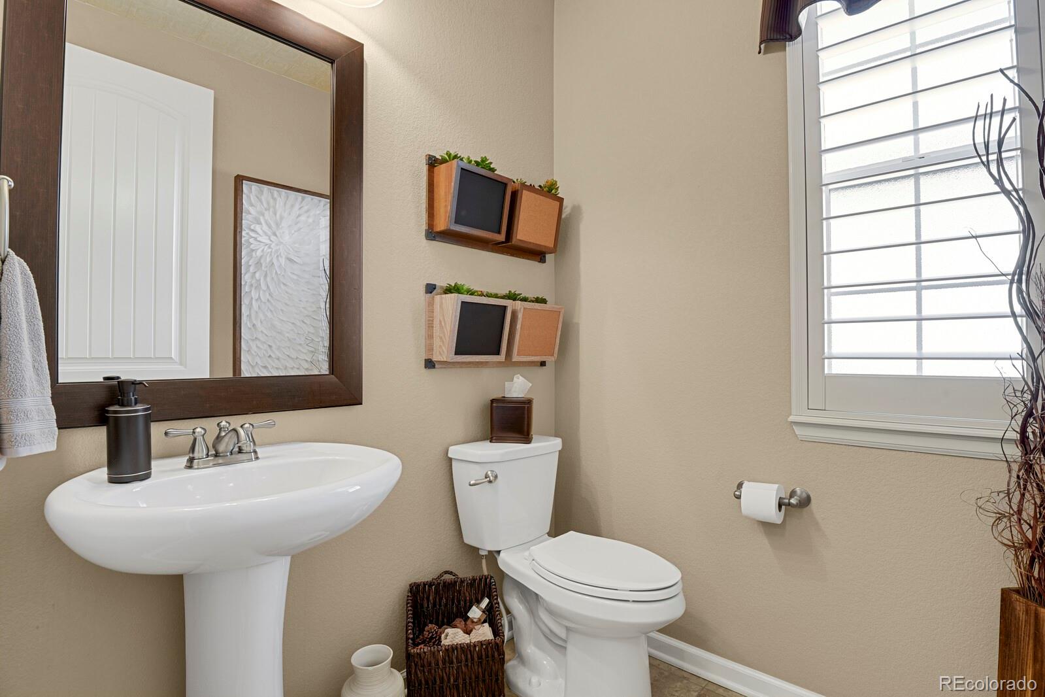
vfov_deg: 70.4
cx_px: 522
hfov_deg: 93.3
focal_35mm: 17
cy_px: 348
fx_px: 493
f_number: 8
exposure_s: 3
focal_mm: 17
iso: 250
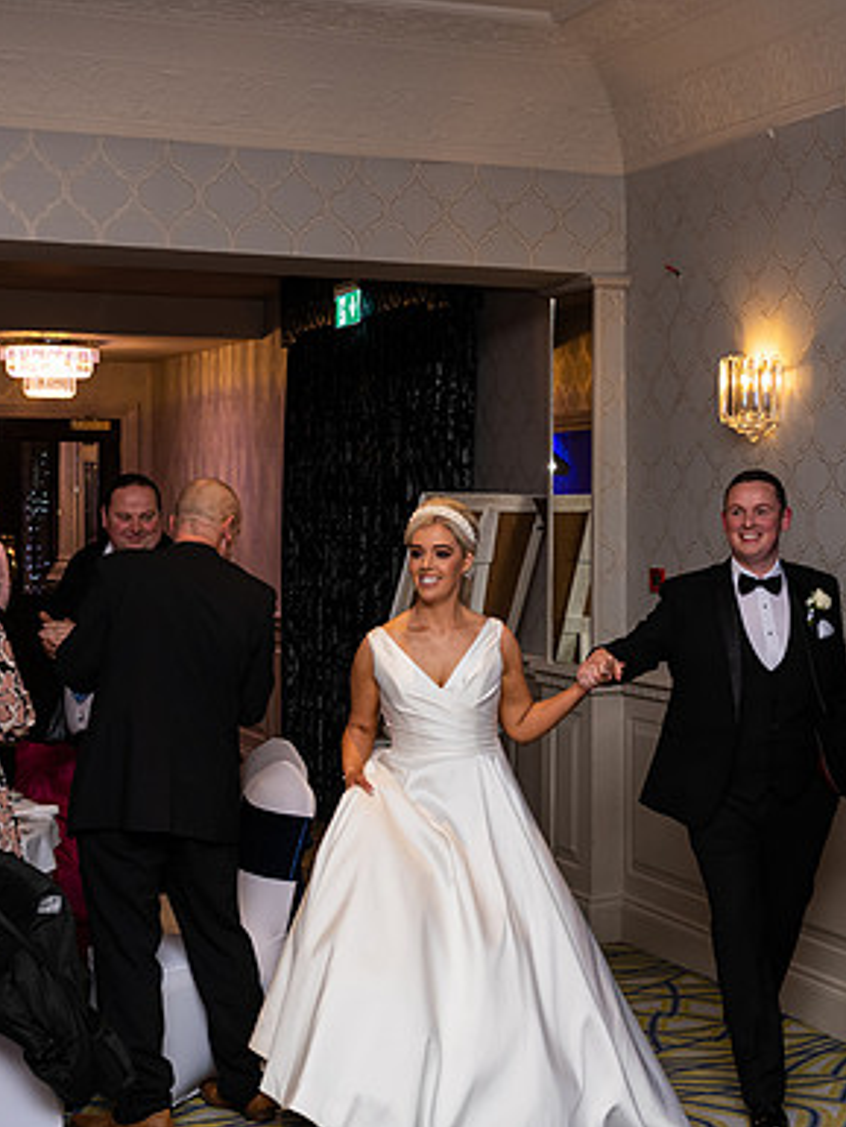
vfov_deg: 33.2
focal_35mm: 58
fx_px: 1889
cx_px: 433
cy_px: 564
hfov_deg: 25.2
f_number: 3.5
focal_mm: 40
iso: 640
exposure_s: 1/160
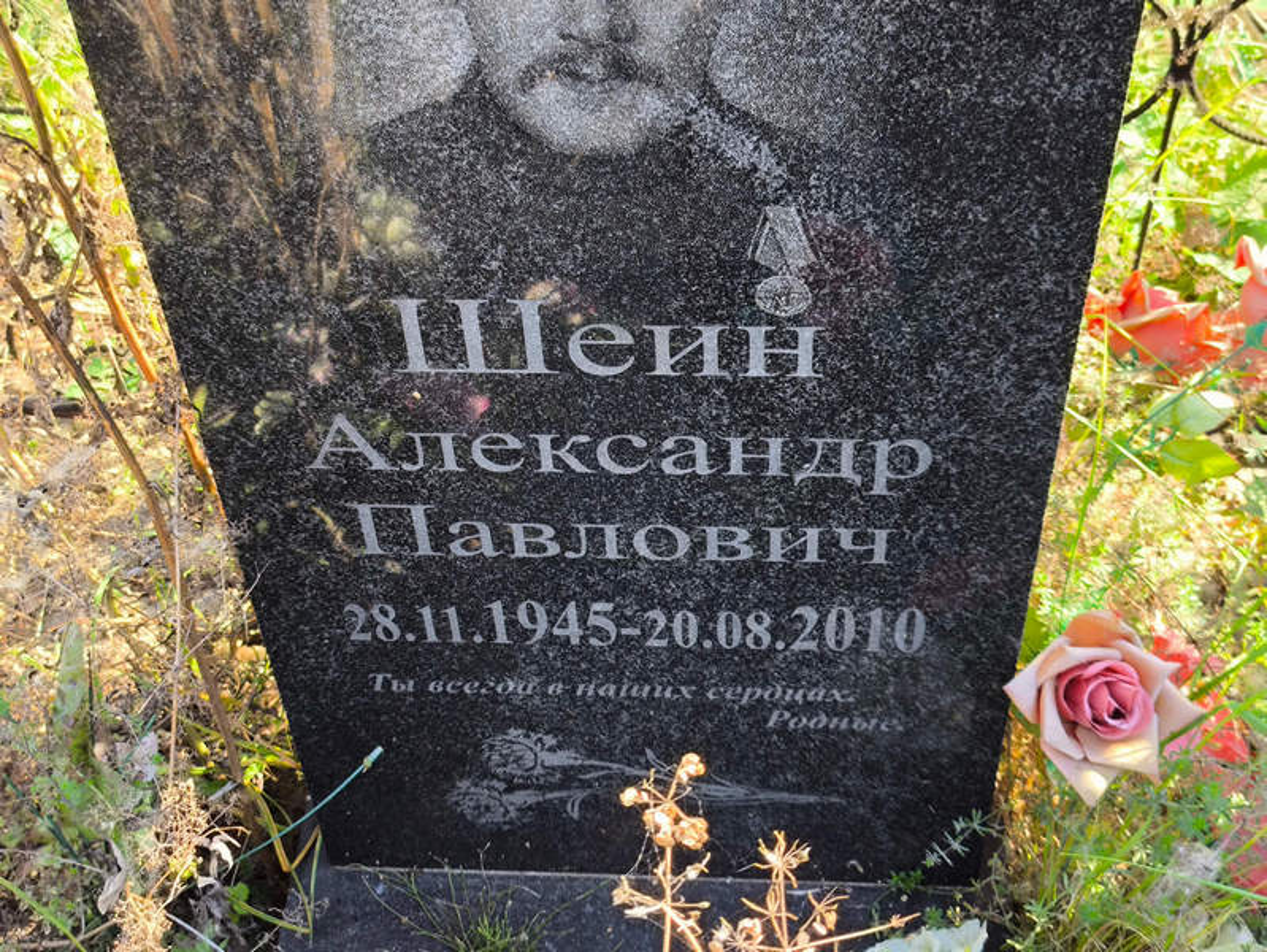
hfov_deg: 38.2
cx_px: 634
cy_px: 476
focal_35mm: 50
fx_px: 1831
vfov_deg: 29.1
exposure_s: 1/120
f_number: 1.7
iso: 50
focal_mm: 4.71
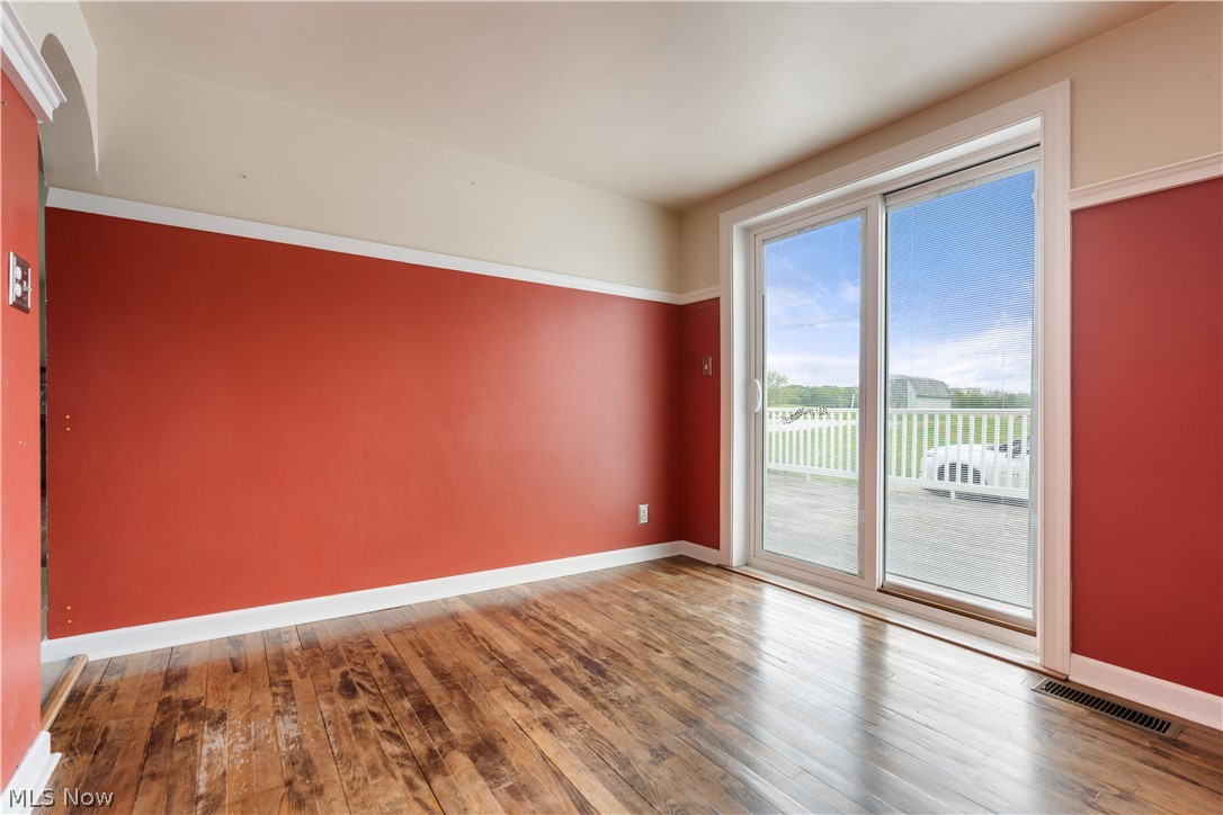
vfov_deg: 73.7
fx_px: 544
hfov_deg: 96.7
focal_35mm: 16
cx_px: 612
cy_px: 408
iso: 400
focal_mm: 16
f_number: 4
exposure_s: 1/10
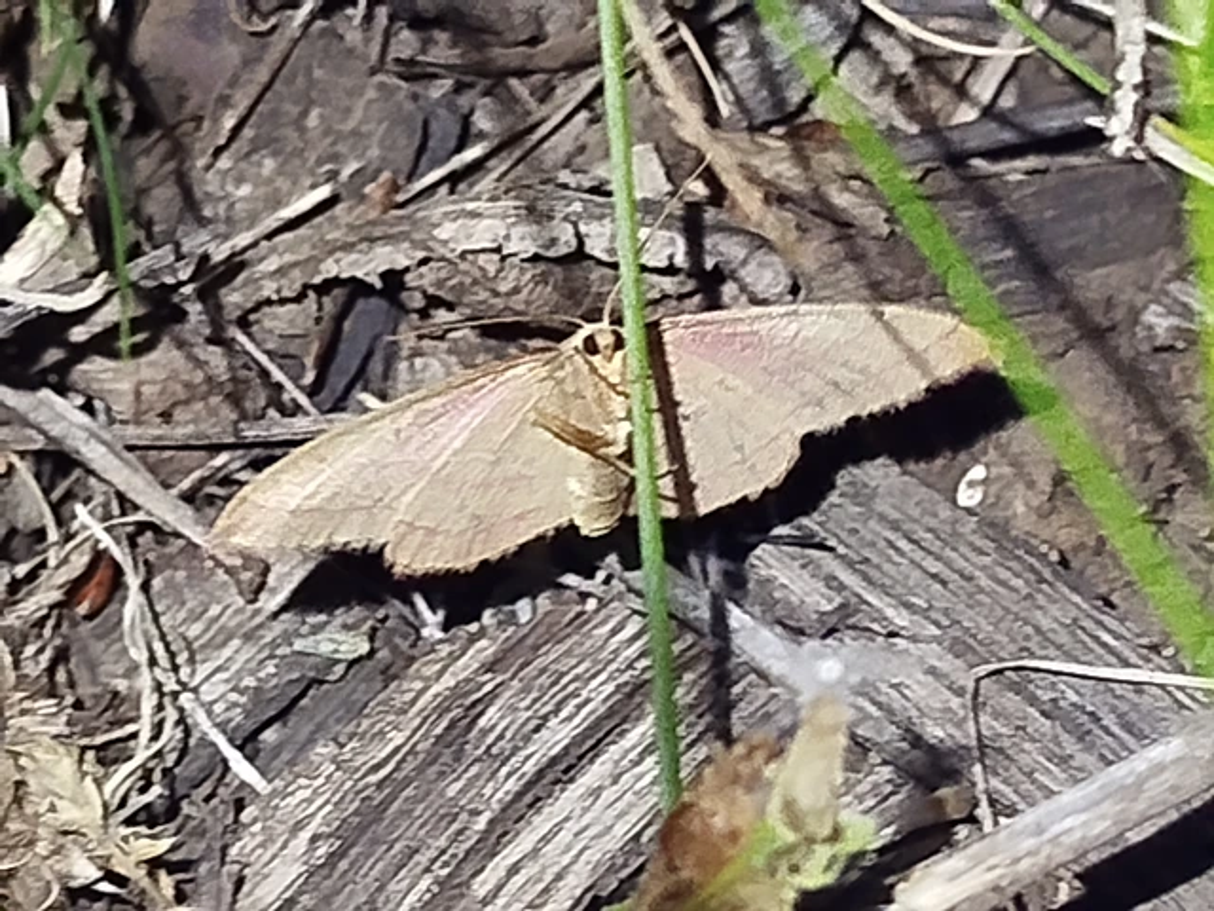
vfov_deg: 10.5
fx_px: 4945
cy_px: 456
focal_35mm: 141
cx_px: 607
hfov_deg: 14.0
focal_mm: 5.31
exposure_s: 1/33
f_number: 1.7
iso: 500
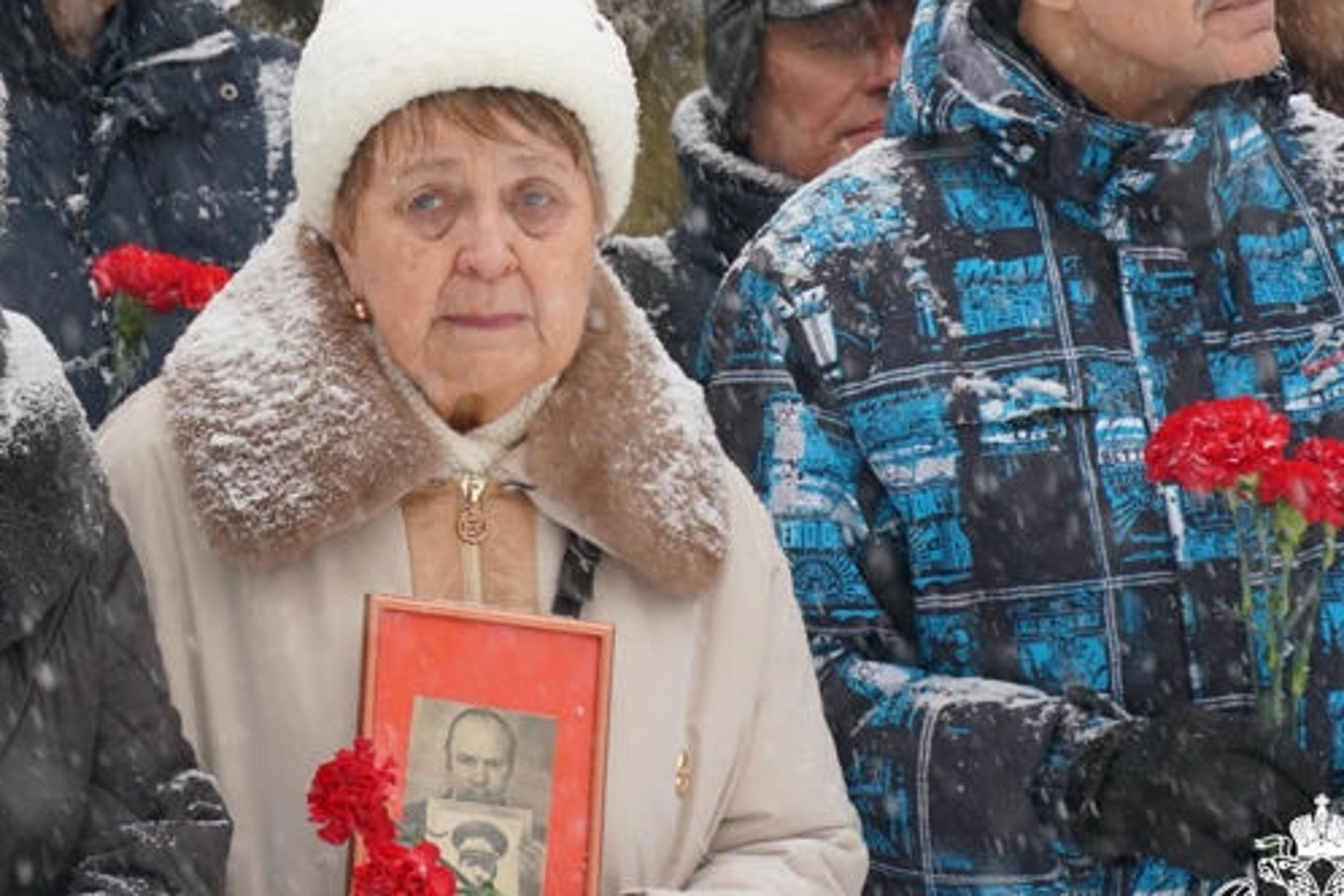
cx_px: 497
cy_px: 448
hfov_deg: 9.5
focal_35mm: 217
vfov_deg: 6.3
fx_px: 8101
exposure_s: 1/160
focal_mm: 96
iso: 400
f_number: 5.6
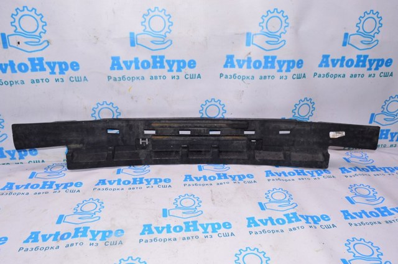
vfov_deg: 47.8
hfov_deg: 67.4
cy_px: 132
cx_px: 199
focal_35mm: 27
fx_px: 298
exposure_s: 1/160
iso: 1600
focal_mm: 18
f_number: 8
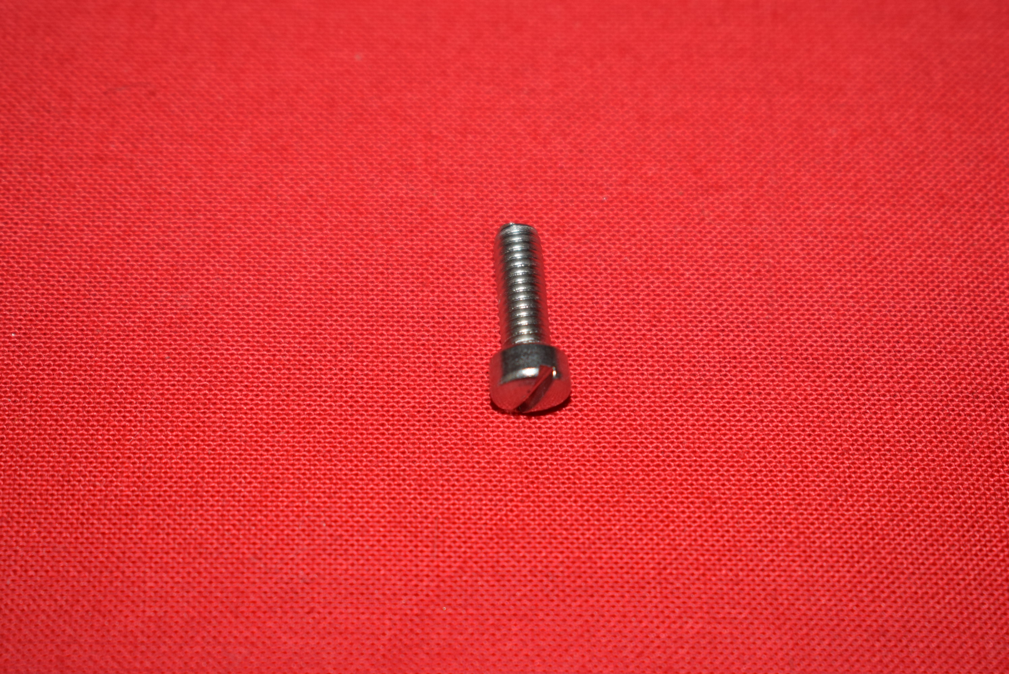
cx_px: 504
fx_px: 2314
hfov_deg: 24.6
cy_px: 337
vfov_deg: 16.6
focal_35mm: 82
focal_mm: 55
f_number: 5.6
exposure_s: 1/200
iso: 400
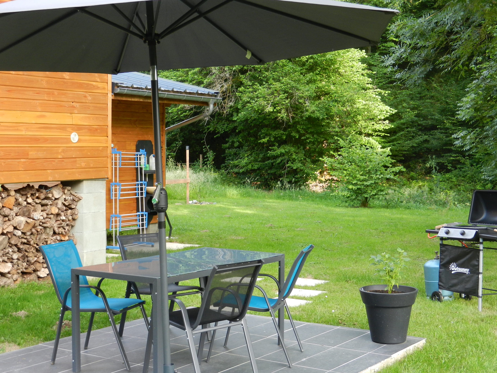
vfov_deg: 27.5
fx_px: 761
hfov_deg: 36.2
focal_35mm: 53
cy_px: 186
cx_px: 248
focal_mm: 9.4
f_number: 4.4
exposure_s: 1/50
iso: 160
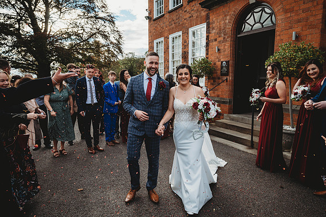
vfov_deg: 53.1
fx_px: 217
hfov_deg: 73.8
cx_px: 163
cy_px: 108
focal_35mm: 24
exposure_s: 1/800
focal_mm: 24
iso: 160
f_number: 4.5
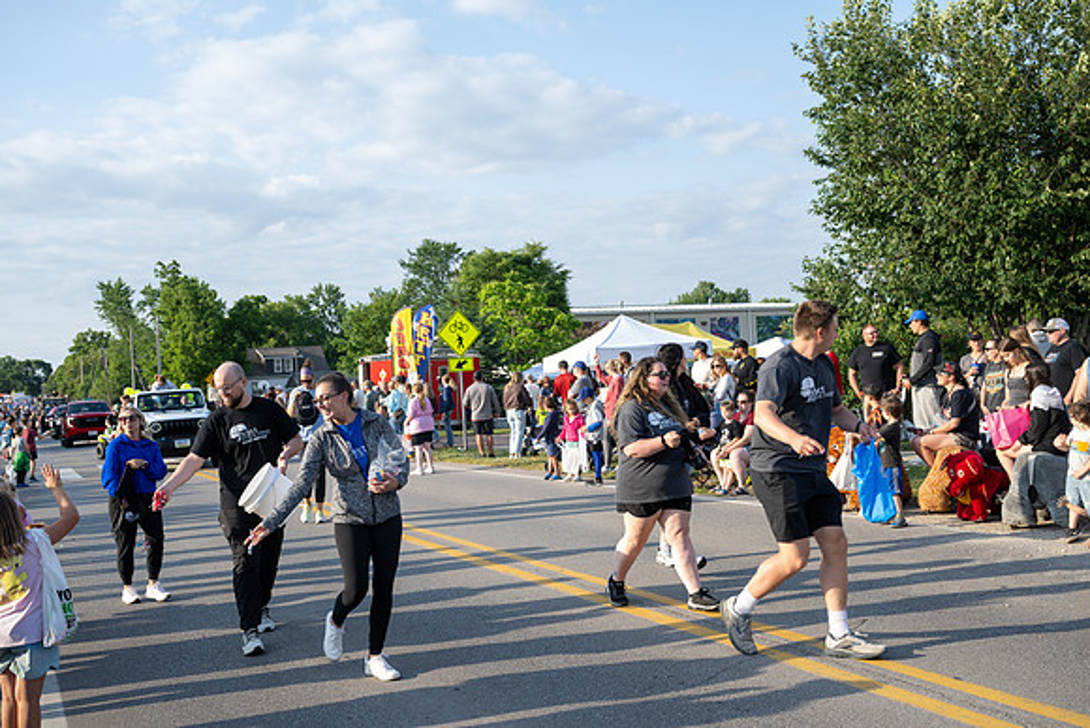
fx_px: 1090
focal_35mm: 36
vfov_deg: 36.9
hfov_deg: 53.1
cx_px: 545
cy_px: 364
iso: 250
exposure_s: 1/250
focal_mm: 36
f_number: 6.3
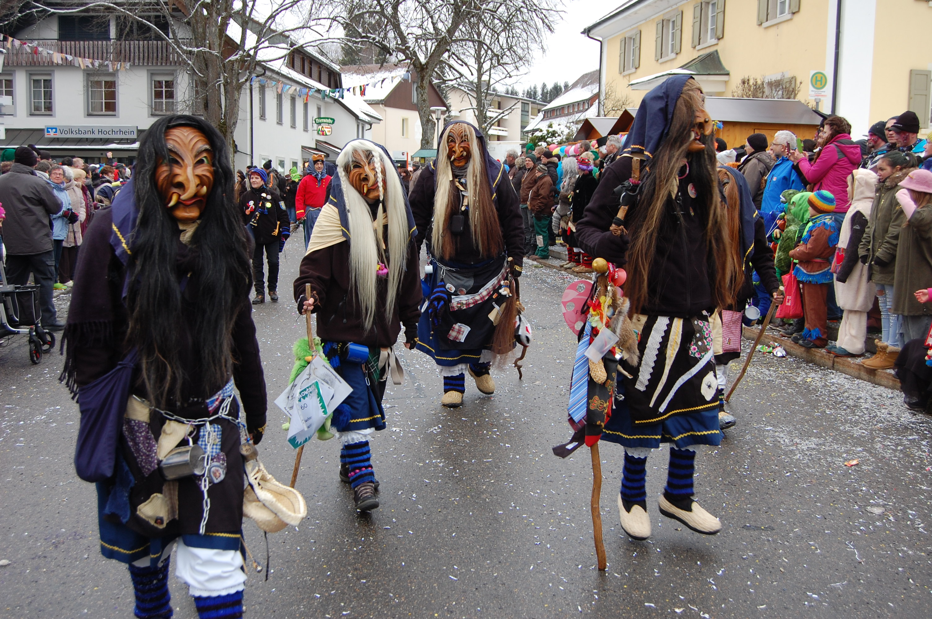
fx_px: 931
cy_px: 310
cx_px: 466
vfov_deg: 36.8
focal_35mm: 36
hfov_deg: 53.2
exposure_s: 1/125
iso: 320
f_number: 5.6
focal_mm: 24
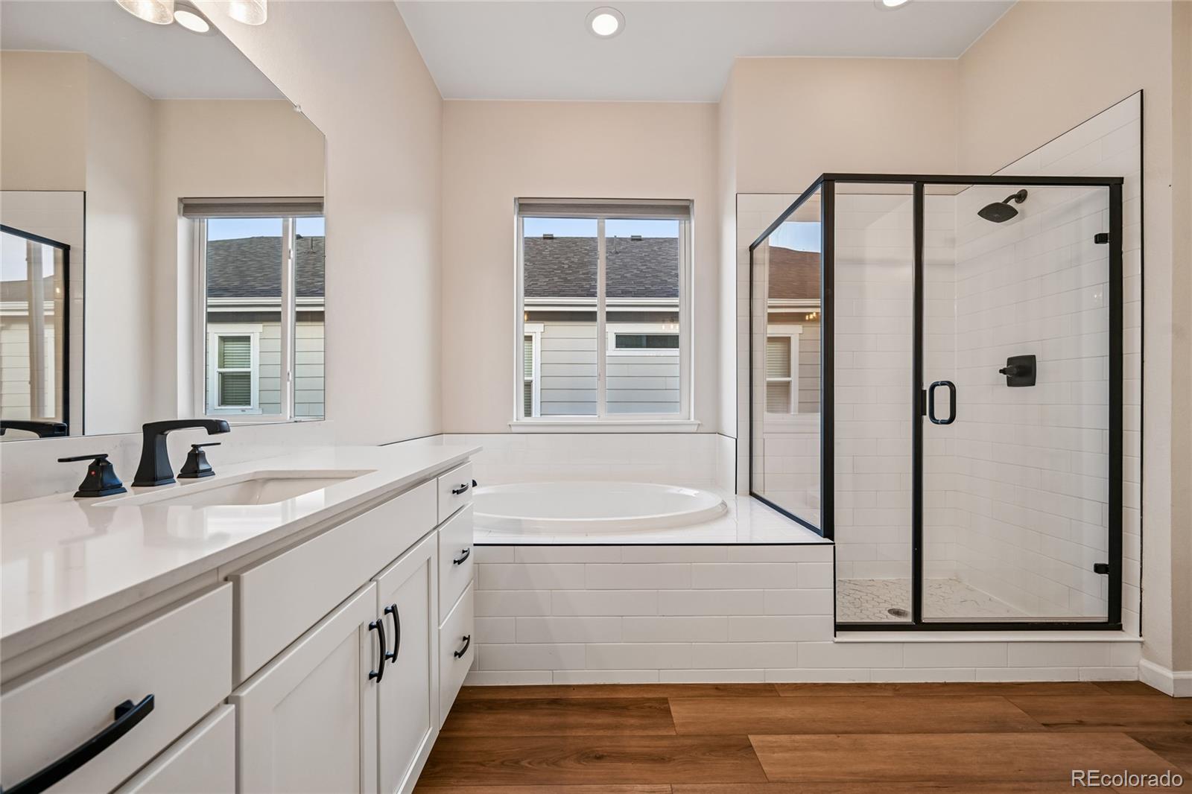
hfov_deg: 104.3
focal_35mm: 14
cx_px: 596
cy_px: 397
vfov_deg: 81.2
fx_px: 463
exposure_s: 1/15
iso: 90
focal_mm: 14
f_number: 8
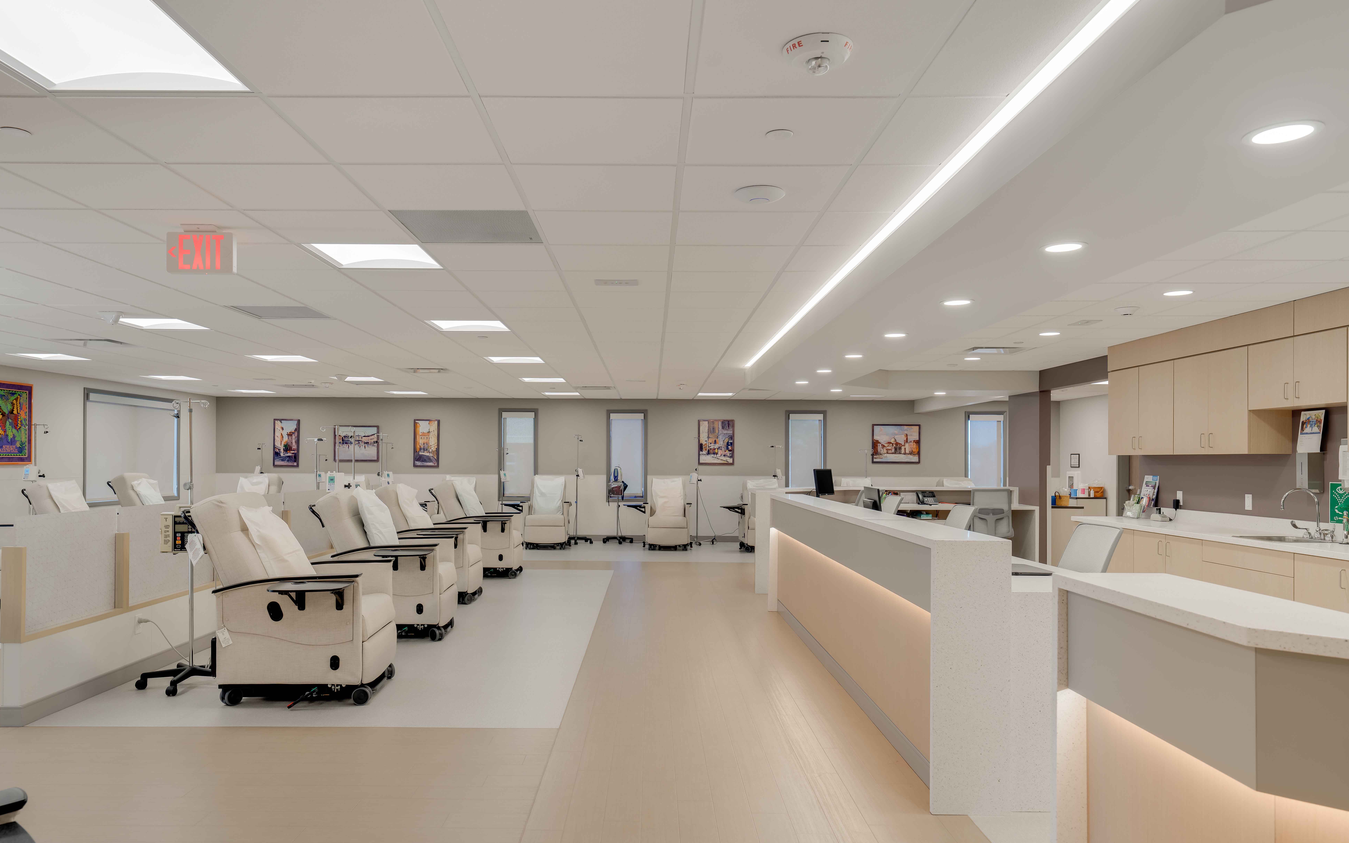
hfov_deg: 72.5
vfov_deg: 49.2
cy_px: 458
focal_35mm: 25
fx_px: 919
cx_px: 663
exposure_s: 1/400
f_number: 6.3
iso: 320
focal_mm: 24
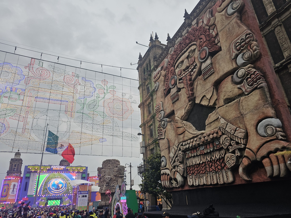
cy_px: 112
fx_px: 202
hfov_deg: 71.6
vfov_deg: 56.8
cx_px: 144
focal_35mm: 24
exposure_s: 1/120
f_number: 1.7
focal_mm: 6.3
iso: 80
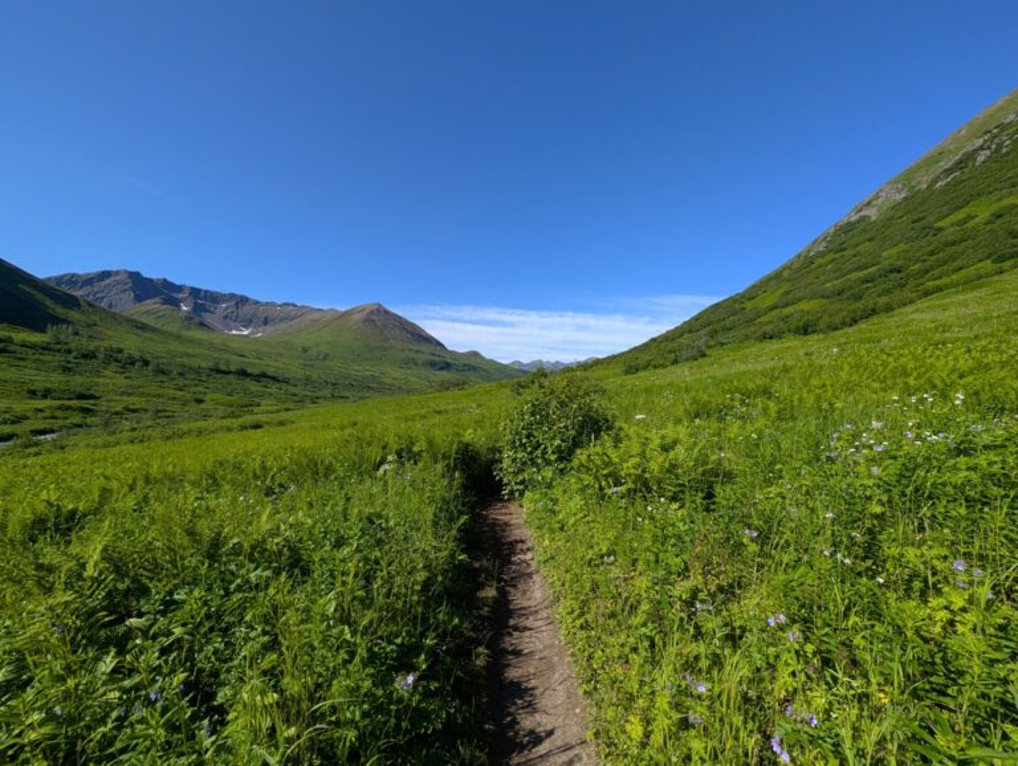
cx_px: 509
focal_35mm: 12
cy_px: 383
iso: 59
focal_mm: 2.02
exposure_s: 1/3436
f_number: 1.7
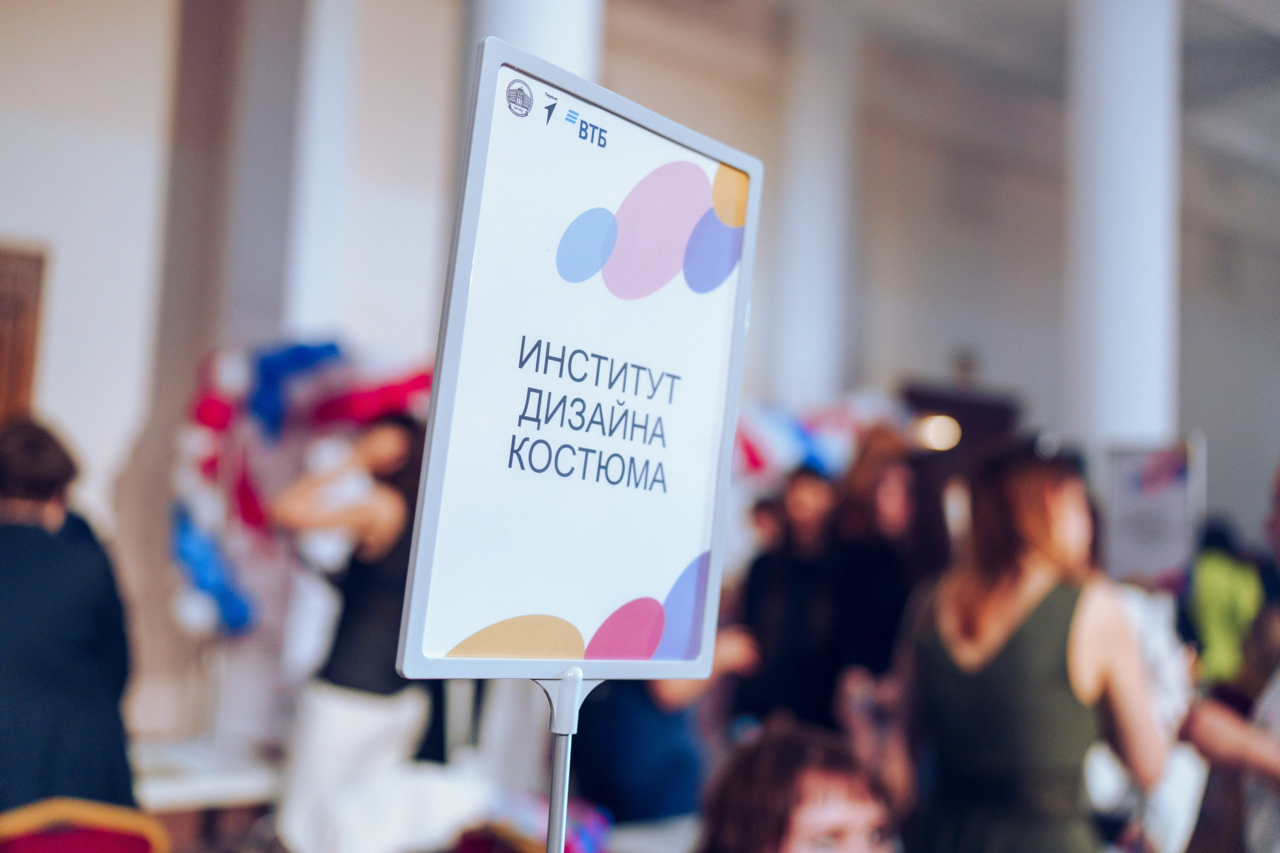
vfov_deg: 37.9
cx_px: 640
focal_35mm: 35
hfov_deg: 54.4
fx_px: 1244
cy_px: 426
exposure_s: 1/250
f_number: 2
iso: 500
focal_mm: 35
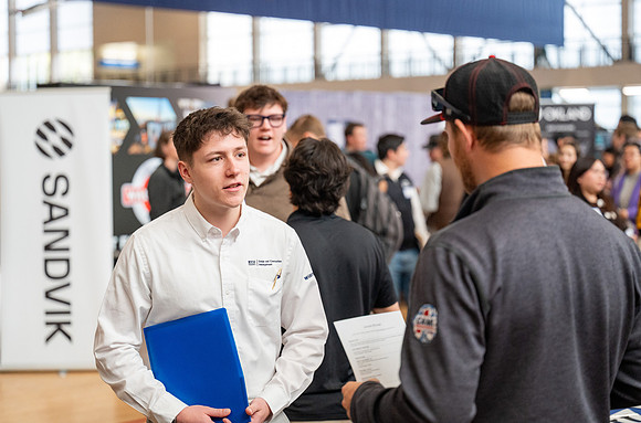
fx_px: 1280
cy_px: 204
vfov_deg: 18.8
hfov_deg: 28.1
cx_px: 319
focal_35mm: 72
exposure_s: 1/1000
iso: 2500
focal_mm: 70
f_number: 2.8
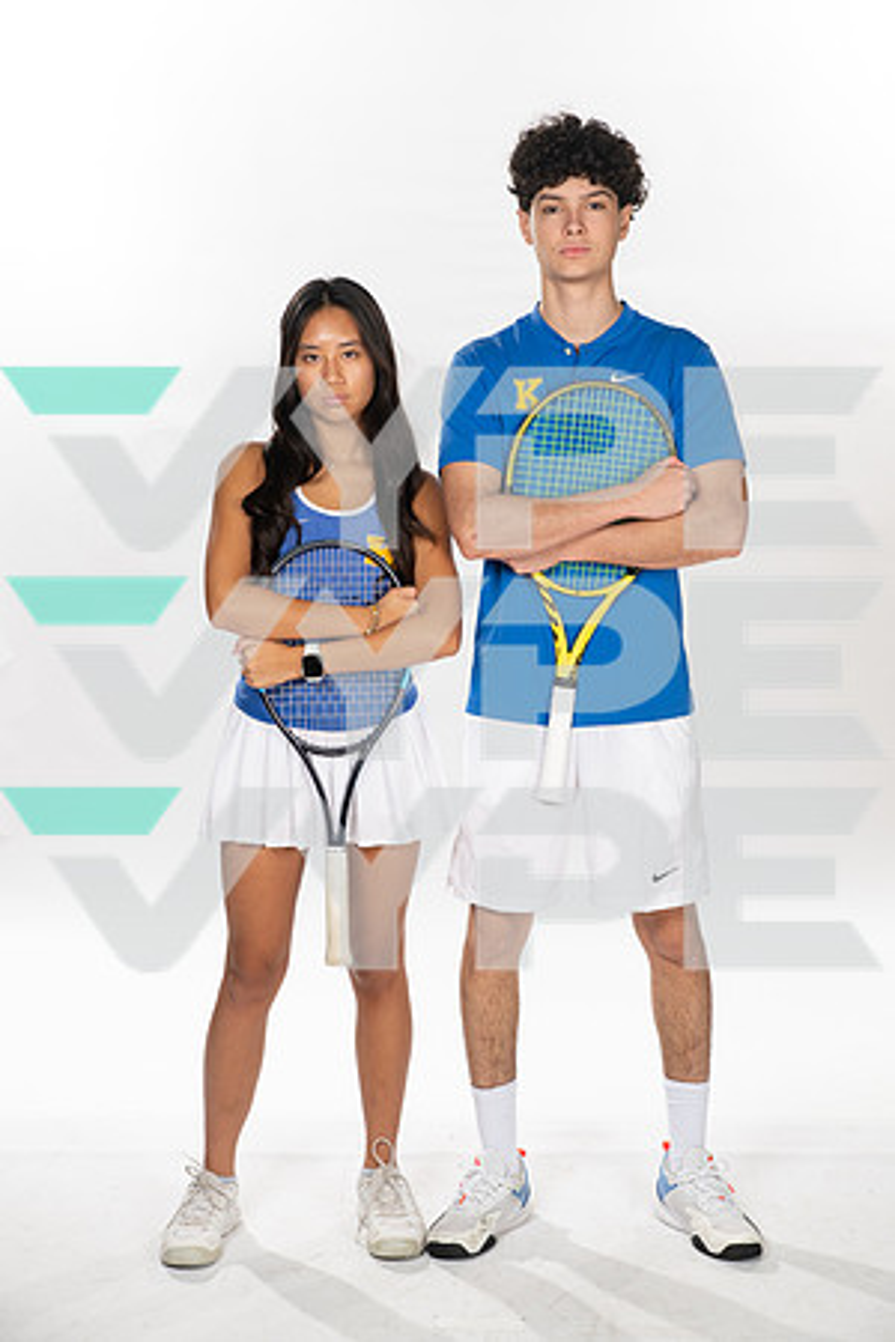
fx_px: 2536
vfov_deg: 29.7
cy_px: 671
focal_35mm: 68
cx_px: 448
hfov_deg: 20.0
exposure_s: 1/320
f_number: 7.1
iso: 800
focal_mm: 68
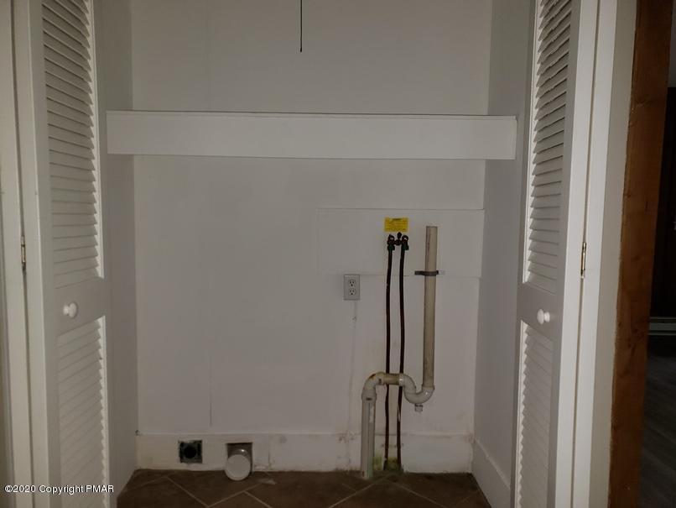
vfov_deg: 53.1
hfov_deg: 67.3
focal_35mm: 26
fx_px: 508
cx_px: 338
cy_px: 254
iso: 80
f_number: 1.5
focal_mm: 4.3
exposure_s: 1/30
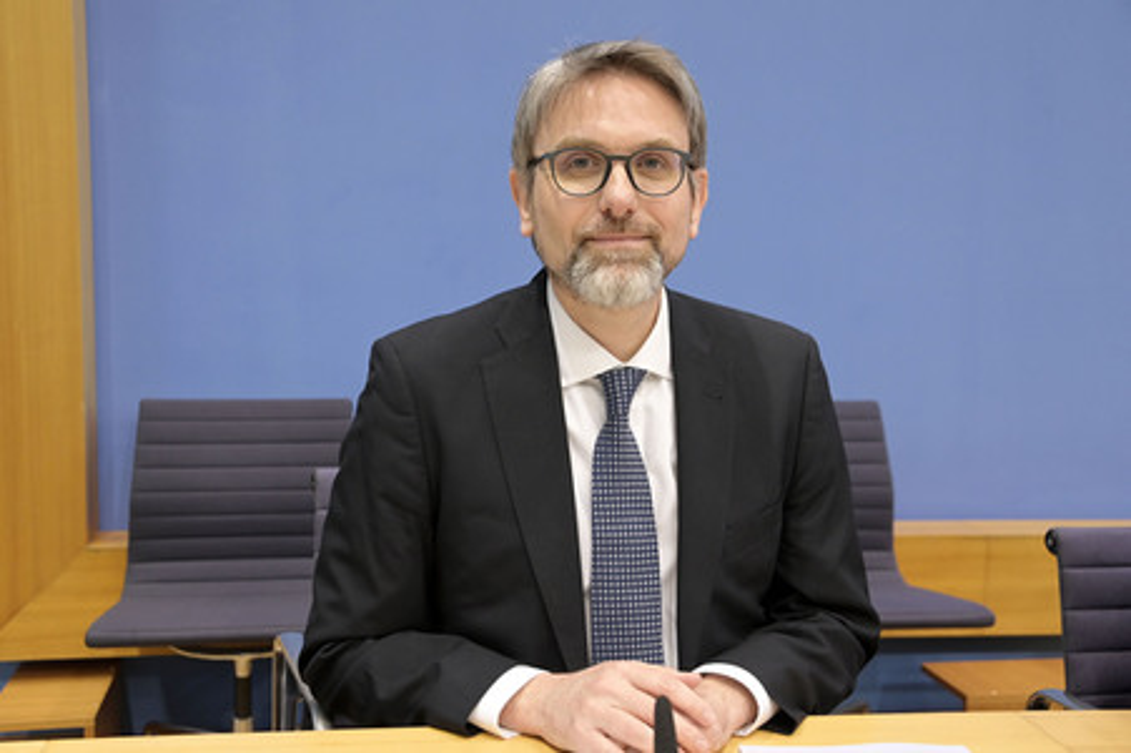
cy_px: 376
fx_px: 1256
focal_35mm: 40
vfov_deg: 33.4
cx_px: 566
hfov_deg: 48.5
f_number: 5
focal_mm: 40
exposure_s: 1/400
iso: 3200
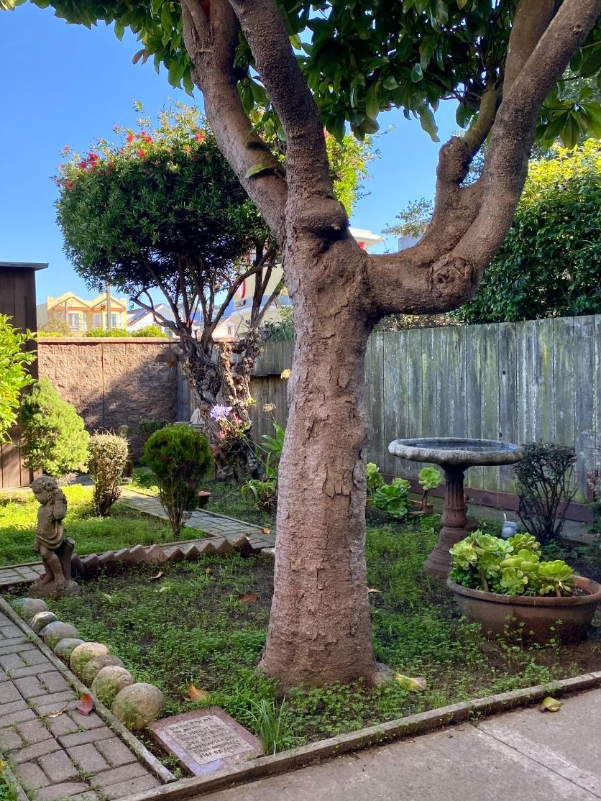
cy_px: 398
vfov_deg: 52.6
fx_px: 810
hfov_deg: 40.1
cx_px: 192
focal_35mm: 35
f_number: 1.8
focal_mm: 4.25
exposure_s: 1/585
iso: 32
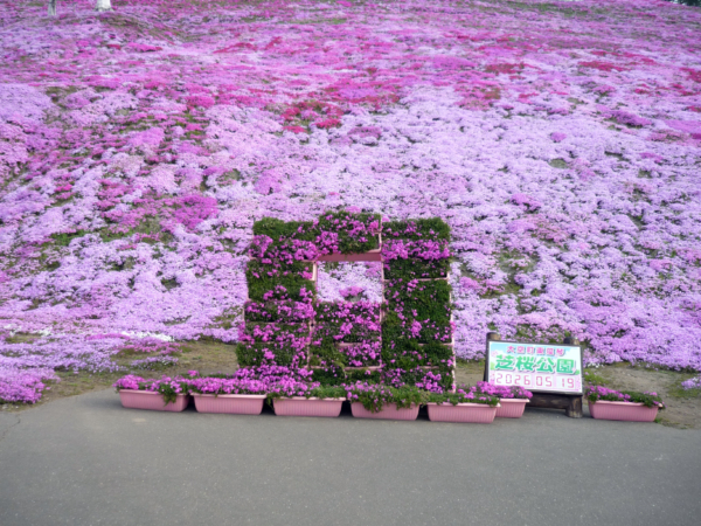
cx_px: 350
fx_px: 668
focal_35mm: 33
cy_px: 263
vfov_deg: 42.9
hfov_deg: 55.4
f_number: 2.8
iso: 100
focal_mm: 5.5
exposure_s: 1/400
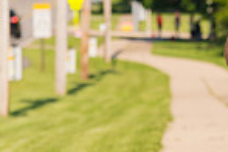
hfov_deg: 4.3
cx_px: 338
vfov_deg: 2.9
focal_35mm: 474
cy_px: 54
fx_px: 3002
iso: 400
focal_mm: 120
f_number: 5.6
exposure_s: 1/2000
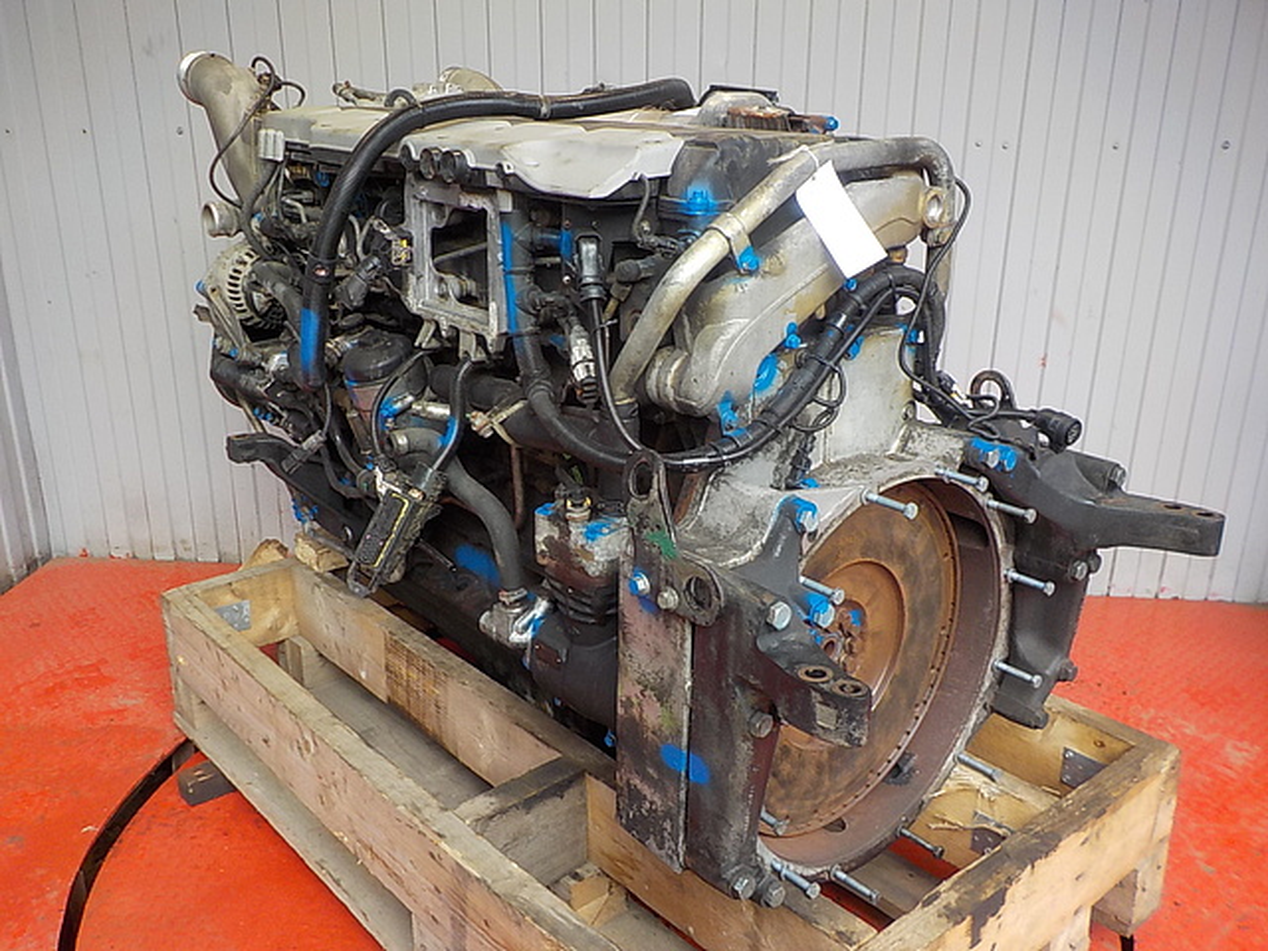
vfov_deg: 46.8
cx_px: 634
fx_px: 1099
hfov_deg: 60.0
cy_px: 476
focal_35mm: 30
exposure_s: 1/40
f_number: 3.3
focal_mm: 4.1
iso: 125
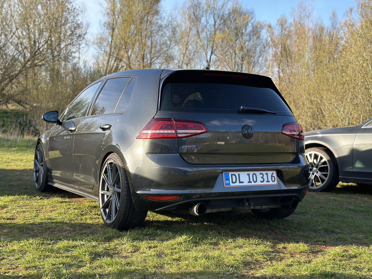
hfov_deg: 39.7
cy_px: 140
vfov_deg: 30.3
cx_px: 186
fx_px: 516
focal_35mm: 48
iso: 80
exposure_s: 1/887
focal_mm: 6.86
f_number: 1.78
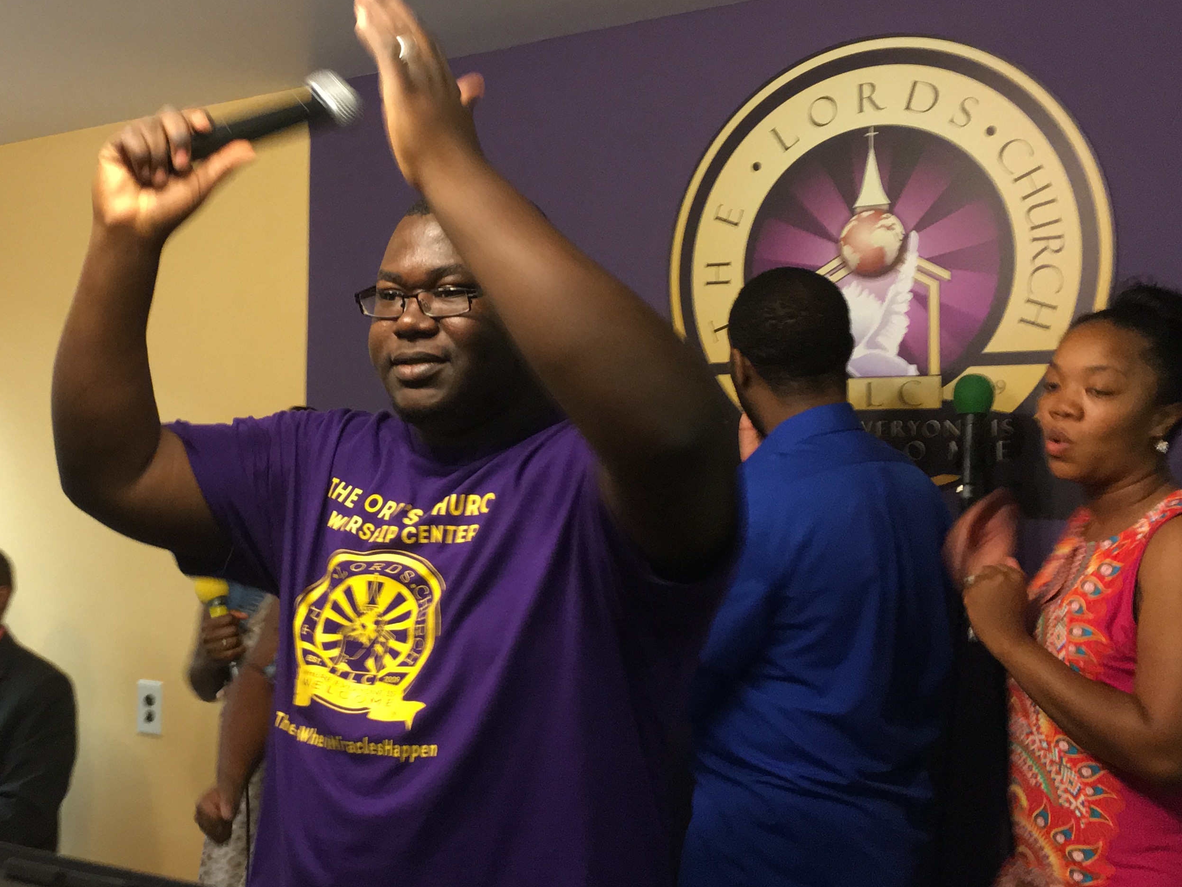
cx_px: 376
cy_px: 415
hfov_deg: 39.9
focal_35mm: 47
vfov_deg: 30.9
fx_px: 1605
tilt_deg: +3.7
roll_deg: -0.2
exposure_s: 1/24
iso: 200
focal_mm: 4.15
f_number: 2.2
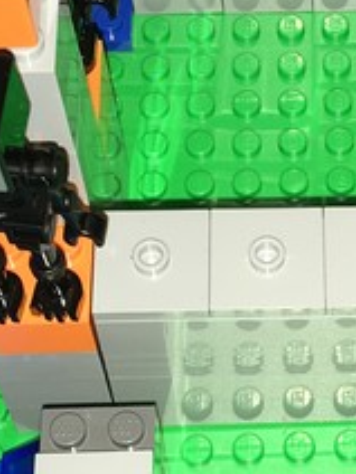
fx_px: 1687
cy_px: 193
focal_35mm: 123
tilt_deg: -61.0
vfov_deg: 16.0
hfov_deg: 11.8
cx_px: 419
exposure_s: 1/36
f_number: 2.2
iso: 25
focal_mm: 4.15
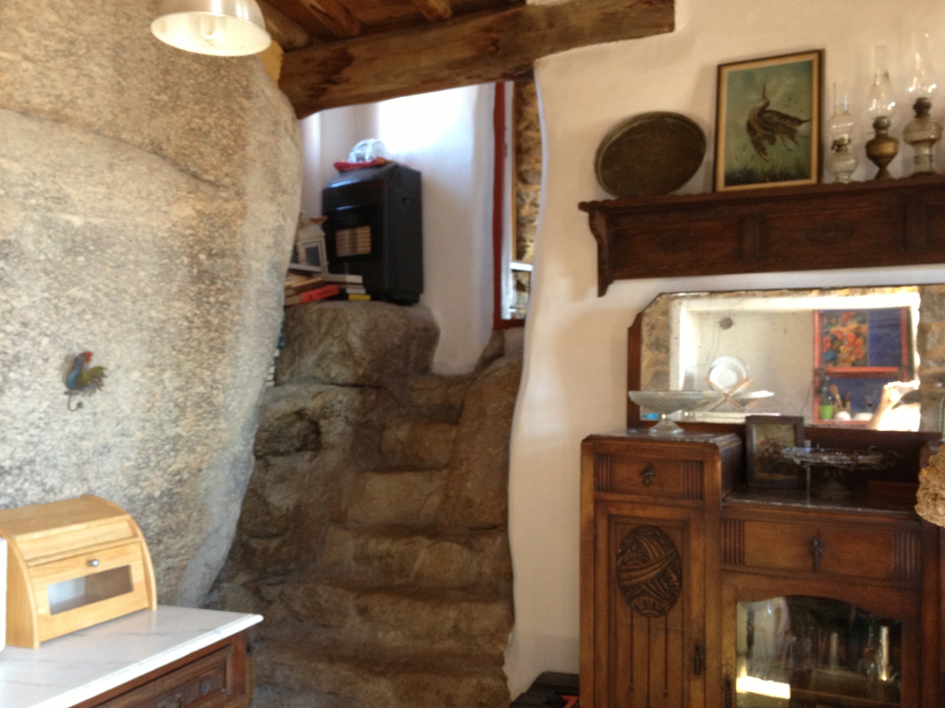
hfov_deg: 52.6
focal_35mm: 35
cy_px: 354
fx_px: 955
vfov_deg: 40.7
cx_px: 472
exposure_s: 1/20
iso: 160
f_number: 2.4
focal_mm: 4.28
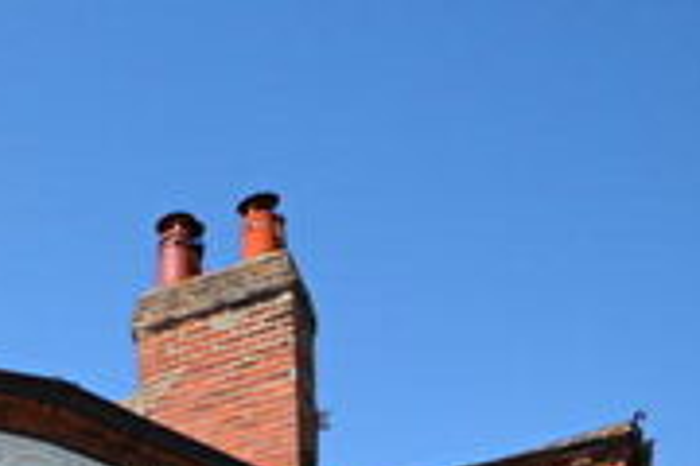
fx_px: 1361
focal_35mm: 70
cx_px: -342
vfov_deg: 15.8
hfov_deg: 23.3
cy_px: 901
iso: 100
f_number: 8
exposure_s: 1/200
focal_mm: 12
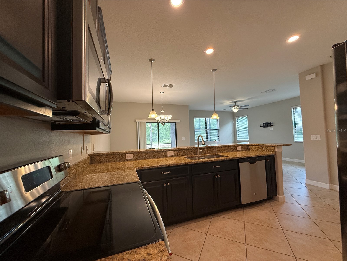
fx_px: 140
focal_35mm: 14
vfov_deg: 85.7
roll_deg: +1.7
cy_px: 130
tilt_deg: +3.4
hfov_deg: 102.1
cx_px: 174
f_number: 2.2
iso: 160
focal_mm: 2.22
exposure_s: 1/120
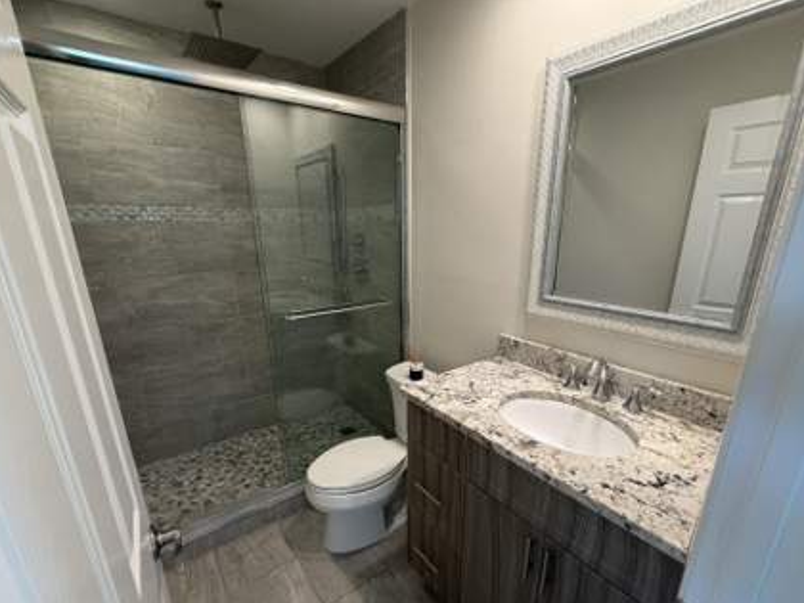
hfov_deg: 94.5
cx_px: 408
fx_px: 372
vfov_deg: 77.7
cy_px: 341
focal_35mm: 16
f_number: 2.2
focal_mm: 2.22
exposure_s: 1/120
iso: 250
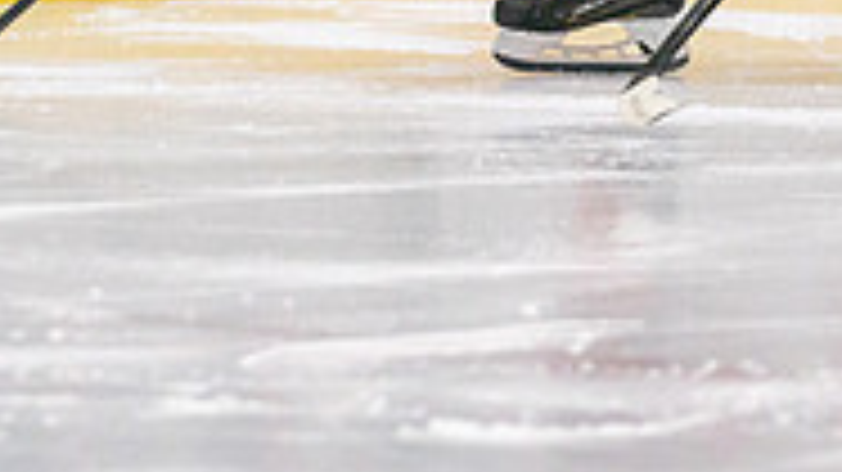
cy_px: -52
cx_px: 482
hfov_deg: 2.4
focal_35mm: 897
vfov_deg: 1.4
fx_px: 20018
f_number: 2.8
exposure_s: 1/1250
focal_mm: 200
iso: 3200
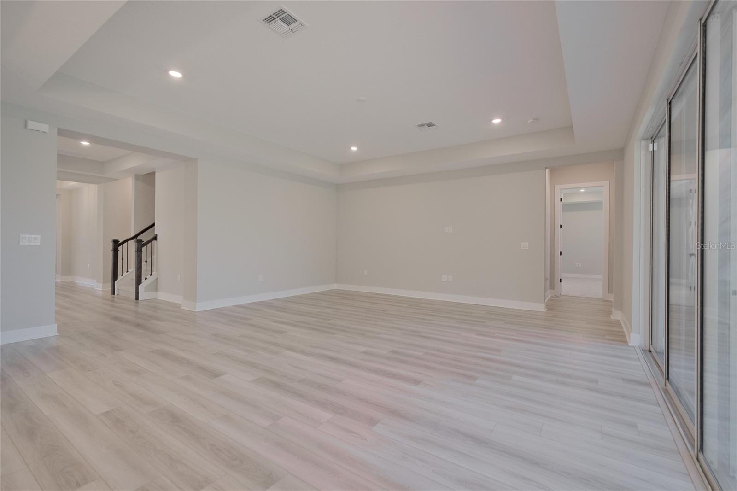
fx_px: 307
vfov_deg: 77.3
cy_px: 246
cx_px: 368
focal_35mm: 15
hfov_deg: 100.4
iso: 640
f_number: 4
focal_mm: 9.9
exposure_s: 1/80
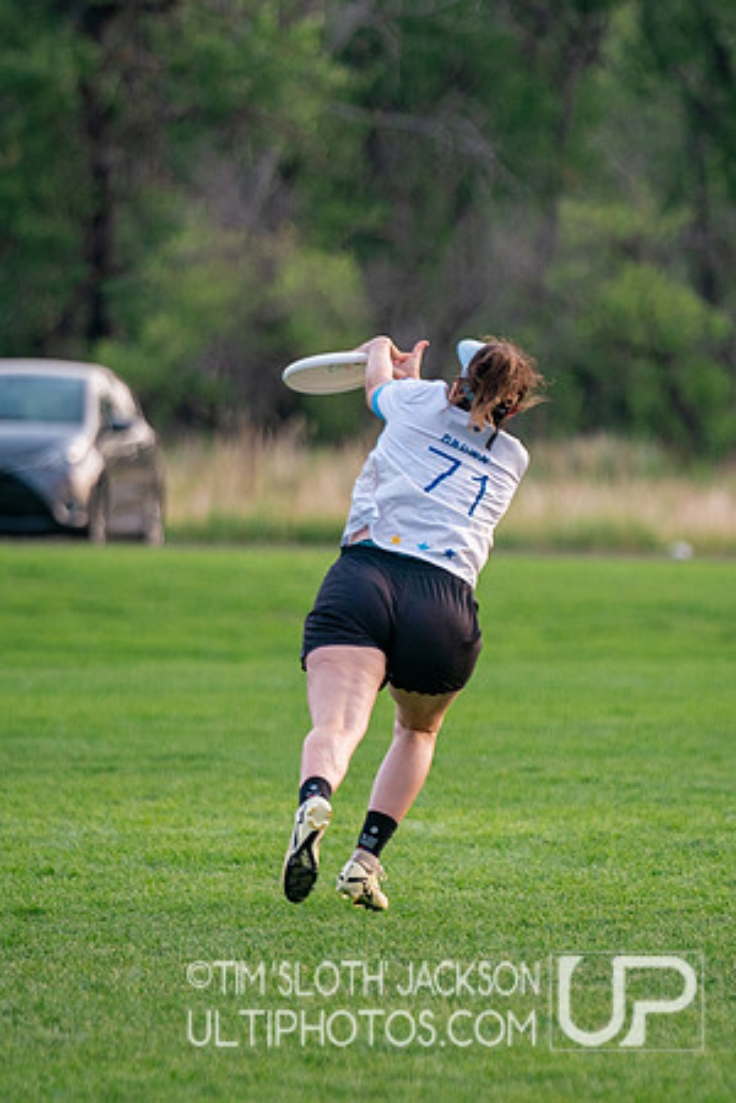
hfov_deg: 3.9
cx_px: 420
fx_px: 10761
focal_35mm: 351
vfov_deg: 5.9
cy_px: 498
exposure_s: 1/2000
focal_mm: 200
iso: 640
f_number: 2.8
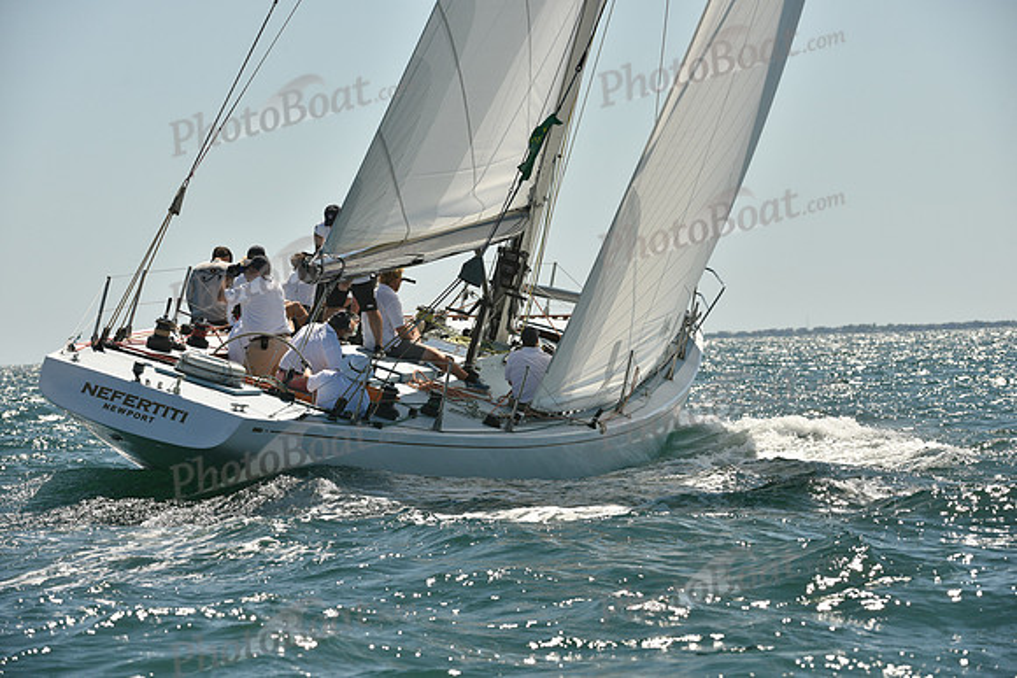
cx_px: 508
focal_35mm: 200
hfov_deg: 10.3
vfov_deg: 6.9
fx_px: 5651
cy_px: 339
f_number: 8
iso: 250
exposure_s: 1/1000
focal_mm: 200
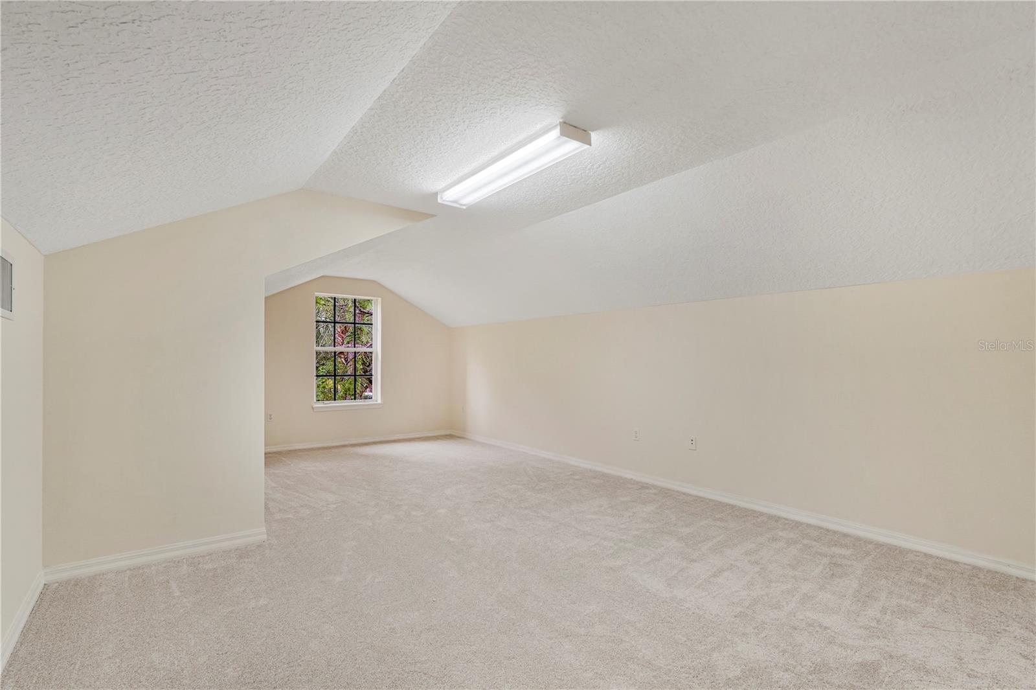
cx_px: 518
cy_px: 345
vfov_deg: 73.7
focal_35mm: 16
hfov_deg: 96.8
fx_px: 460
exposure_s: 1/10
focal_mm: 16
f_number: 8
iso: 400
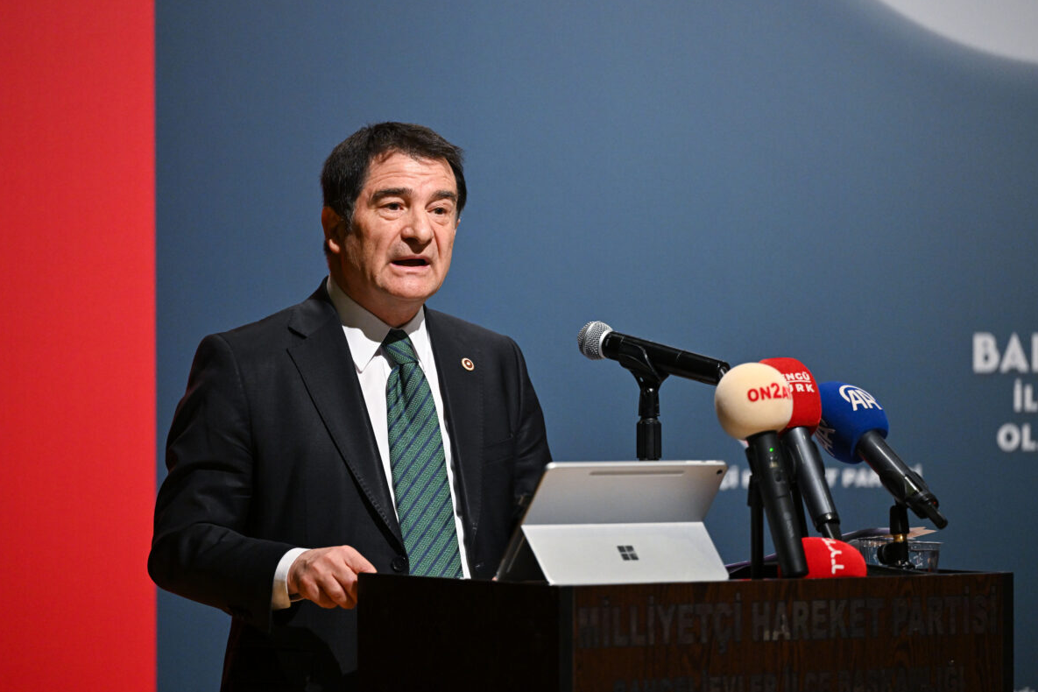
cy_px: 343
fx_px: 6228
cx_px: 527
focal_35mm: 216
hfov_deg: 9.5
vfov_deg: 6.4
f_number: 2.8
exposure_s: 1/320
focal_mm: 200
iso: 3200
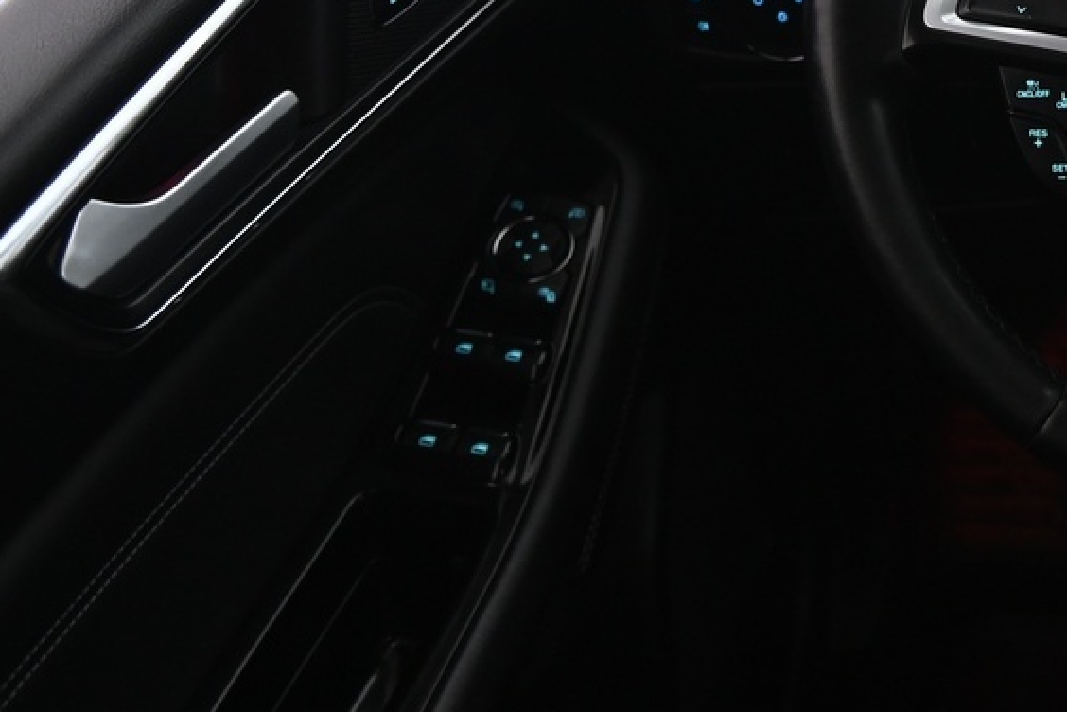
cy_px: 66
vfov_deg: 19.4
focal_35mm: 69
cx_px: 1283
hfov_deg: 26.1
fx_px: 2045
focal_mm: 24
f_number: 4
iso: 2000
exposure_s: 1/30
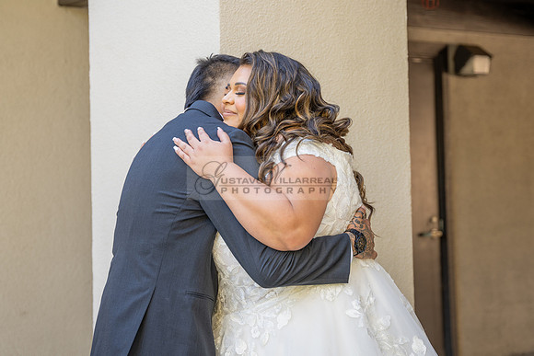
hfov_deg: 29.0
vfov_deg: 19.6
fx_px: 1031
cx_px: 250
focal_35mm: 69
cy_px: 146
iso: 125
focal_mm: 57.5
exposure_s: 1/80
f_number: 3.2
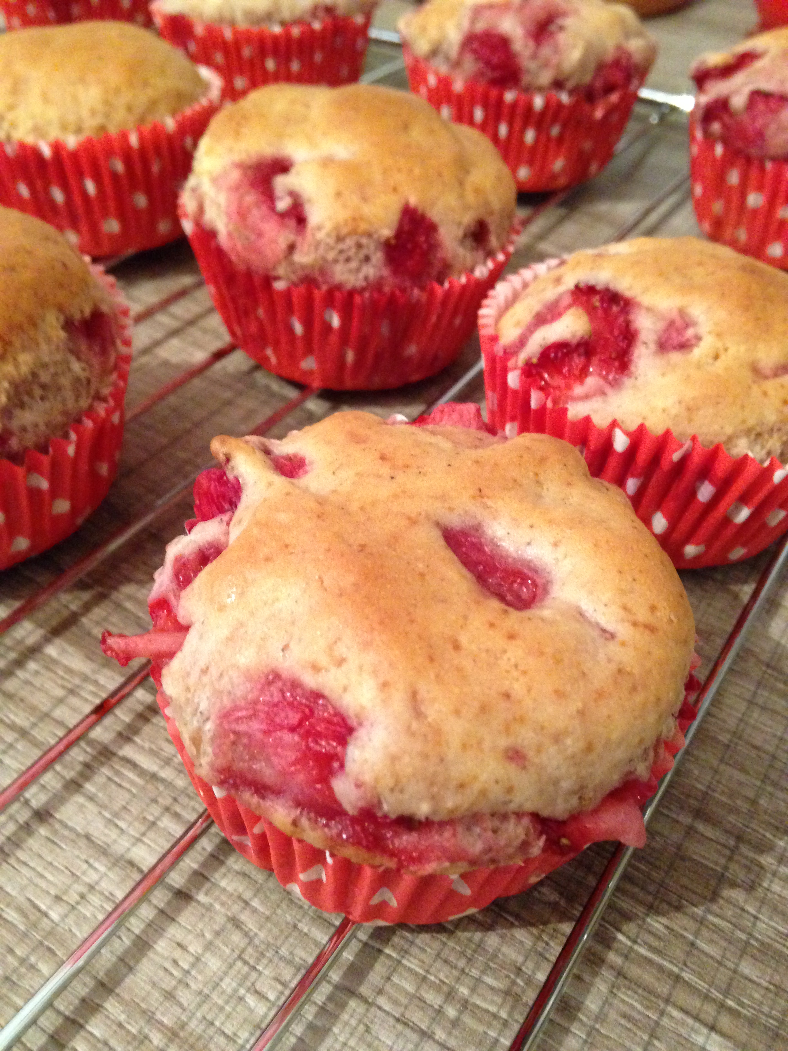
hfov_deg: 42.9
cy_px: 526
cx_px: 394
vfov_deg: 55.4
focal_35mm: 33
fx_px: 1002
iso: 640
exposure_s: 1/15
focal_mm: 4.12
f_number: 2.4
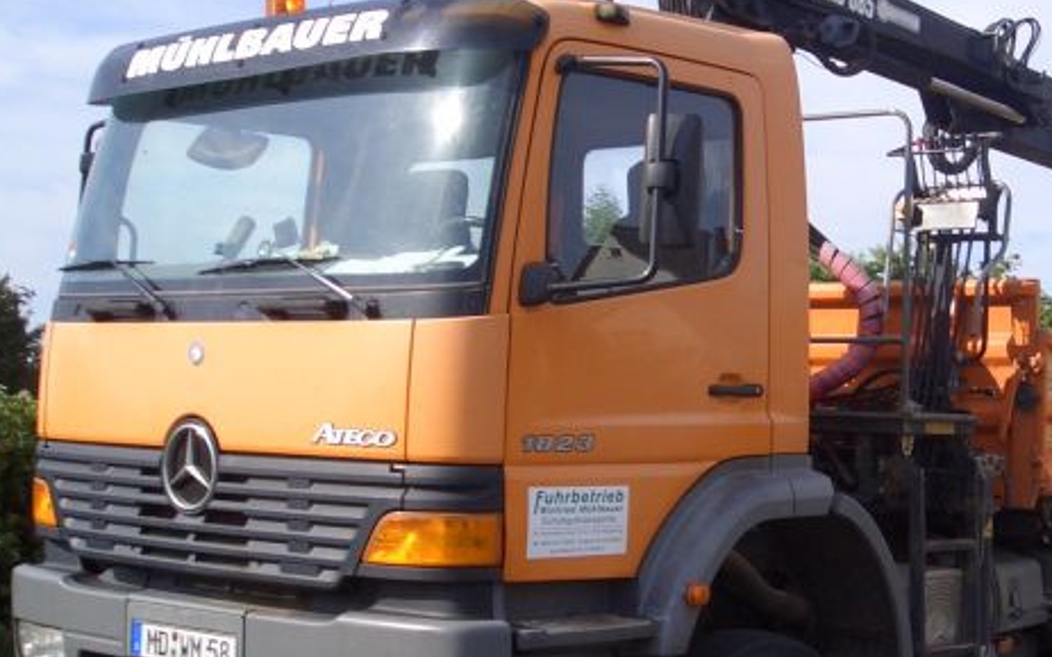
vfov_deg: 19.7
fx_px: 1892
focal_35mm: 66
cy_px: 414
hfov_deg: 30.3
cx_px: 841
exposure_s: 1/500
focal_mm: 4.8
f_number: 4
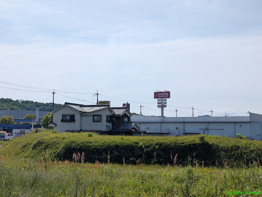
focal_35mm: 49
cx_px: 131
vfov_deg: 29.7
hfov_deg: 38.9
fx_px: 371
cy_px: 98
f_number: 1.68
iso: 21
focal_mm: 6.9
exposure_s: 1/1957
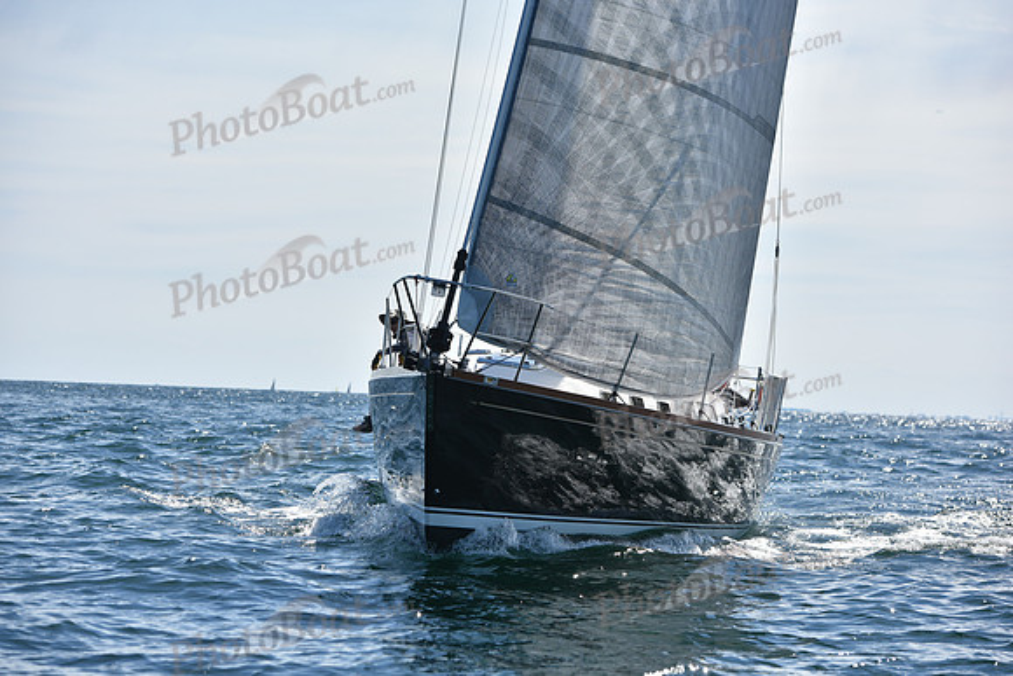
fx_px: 3152
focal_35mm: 112
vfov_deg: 12.2
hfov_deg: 18.3
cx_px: 506
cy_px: 338
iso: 250
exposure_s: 1/3200
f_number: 4.5
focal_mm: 112
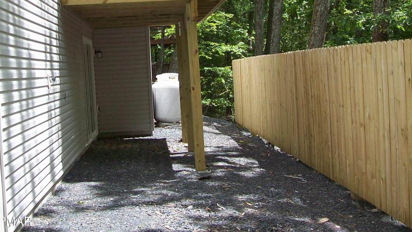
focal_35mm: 54
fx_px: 590
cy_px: 28
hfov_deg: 38.4
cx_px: 169
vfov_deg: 21.8
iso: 80
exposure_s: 1/490
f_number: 2.7
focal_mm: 6
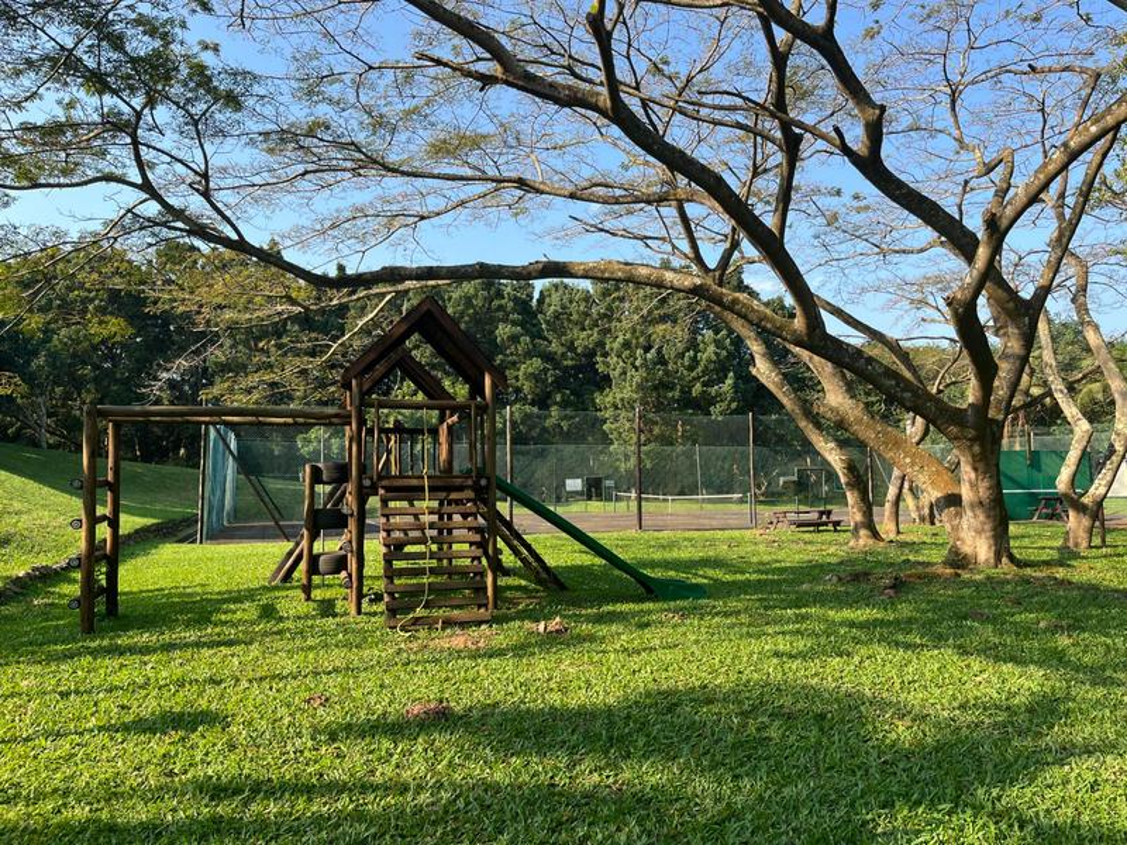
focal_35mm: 26
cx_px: 564
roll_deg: +1.1
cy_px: 422
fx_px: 846
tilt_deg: +3.2
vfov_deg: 53.1
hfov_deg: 67.3
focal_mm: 5.1
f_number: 1.6
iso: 50
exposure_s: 1/1106
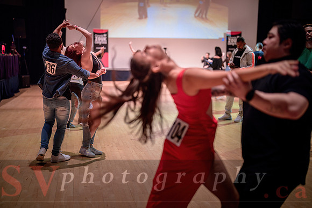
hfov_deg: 39.6
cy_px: 104
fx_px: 433
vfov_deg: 27.0
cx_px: 156
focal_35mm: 50
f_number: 1.4
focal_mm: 50
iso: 1600
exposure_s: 1/200
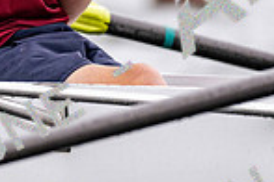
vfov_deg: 0.6
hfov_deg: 0.9
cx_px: 13
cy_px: -118
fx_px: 18045
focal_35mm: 2371
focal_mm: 600
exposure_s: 1/2500
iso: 900
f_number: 4
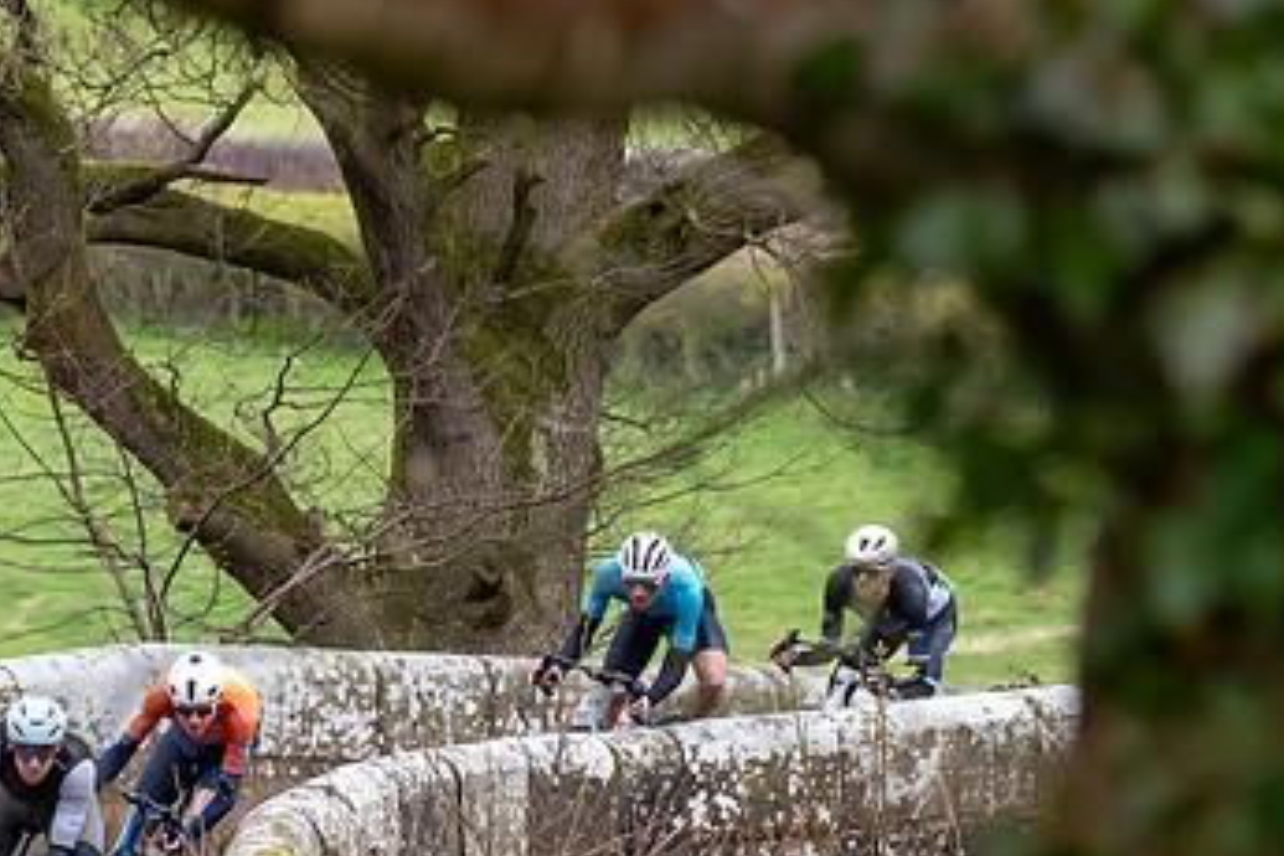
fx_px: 16905
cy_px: 832
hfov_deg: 4.3
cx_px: 276
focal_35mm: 474
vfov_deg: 2.9
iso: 1600
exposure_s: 1/1000
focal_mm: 150
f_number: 4
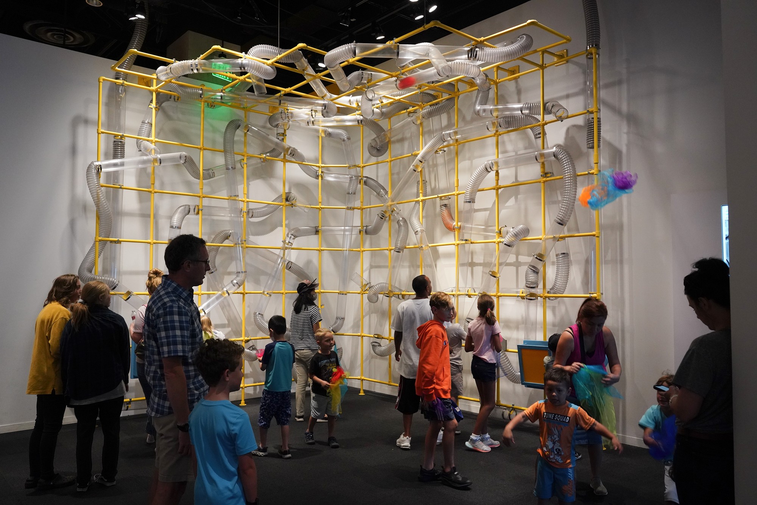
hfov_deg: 65.5
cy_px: 252
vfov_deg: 46.4
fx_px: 589
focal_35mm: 28
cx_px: 378
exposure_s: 1/100
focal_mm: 28
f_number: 6.3
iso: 3200
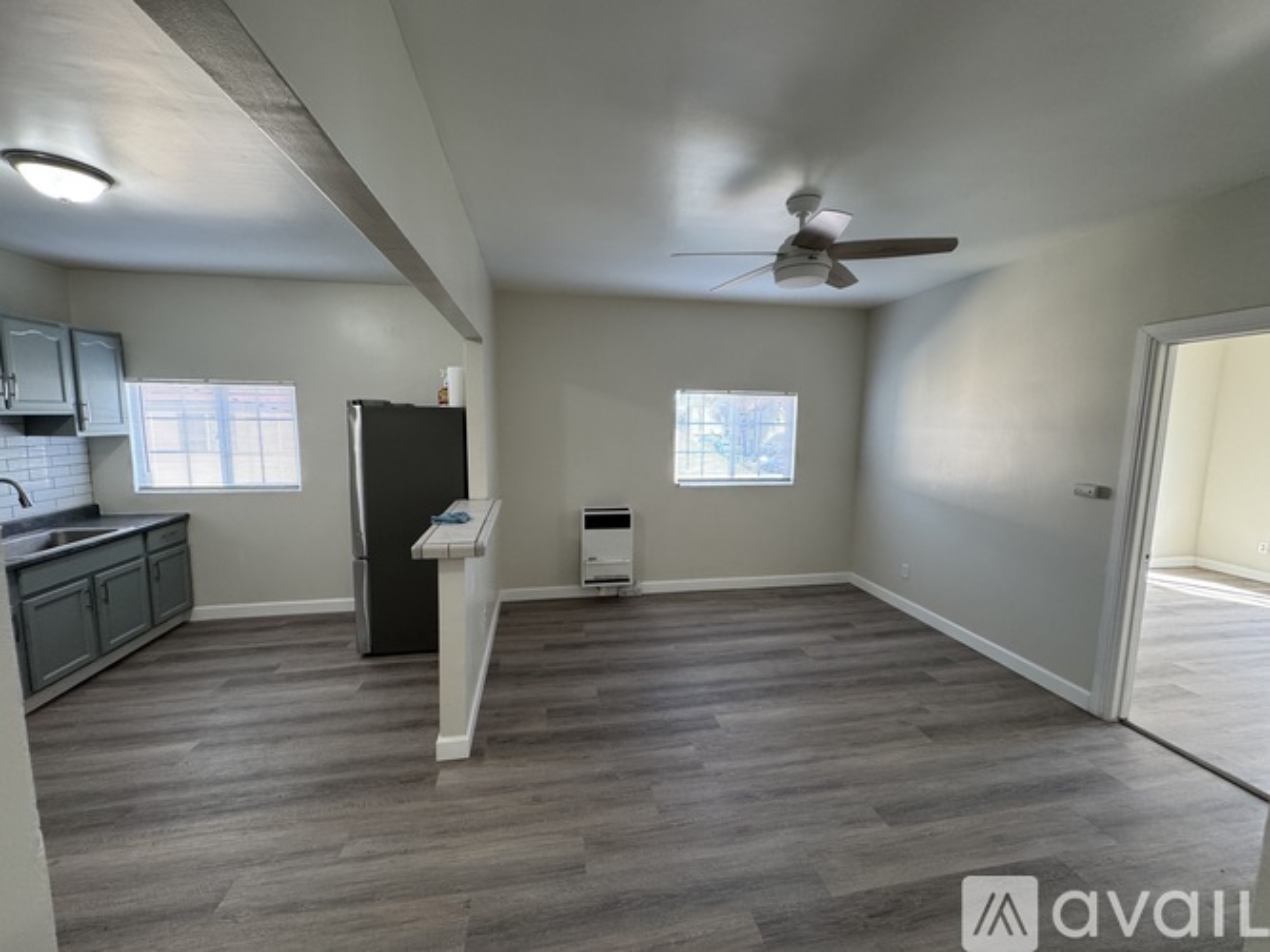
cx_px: 635
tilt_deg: -7.5
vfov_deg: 85.7
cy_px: 476
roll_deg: -0.8
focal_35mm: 14
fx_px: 514
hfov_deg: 102.1
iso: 200
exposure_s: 1/60
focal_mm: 2.22
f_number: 2.2
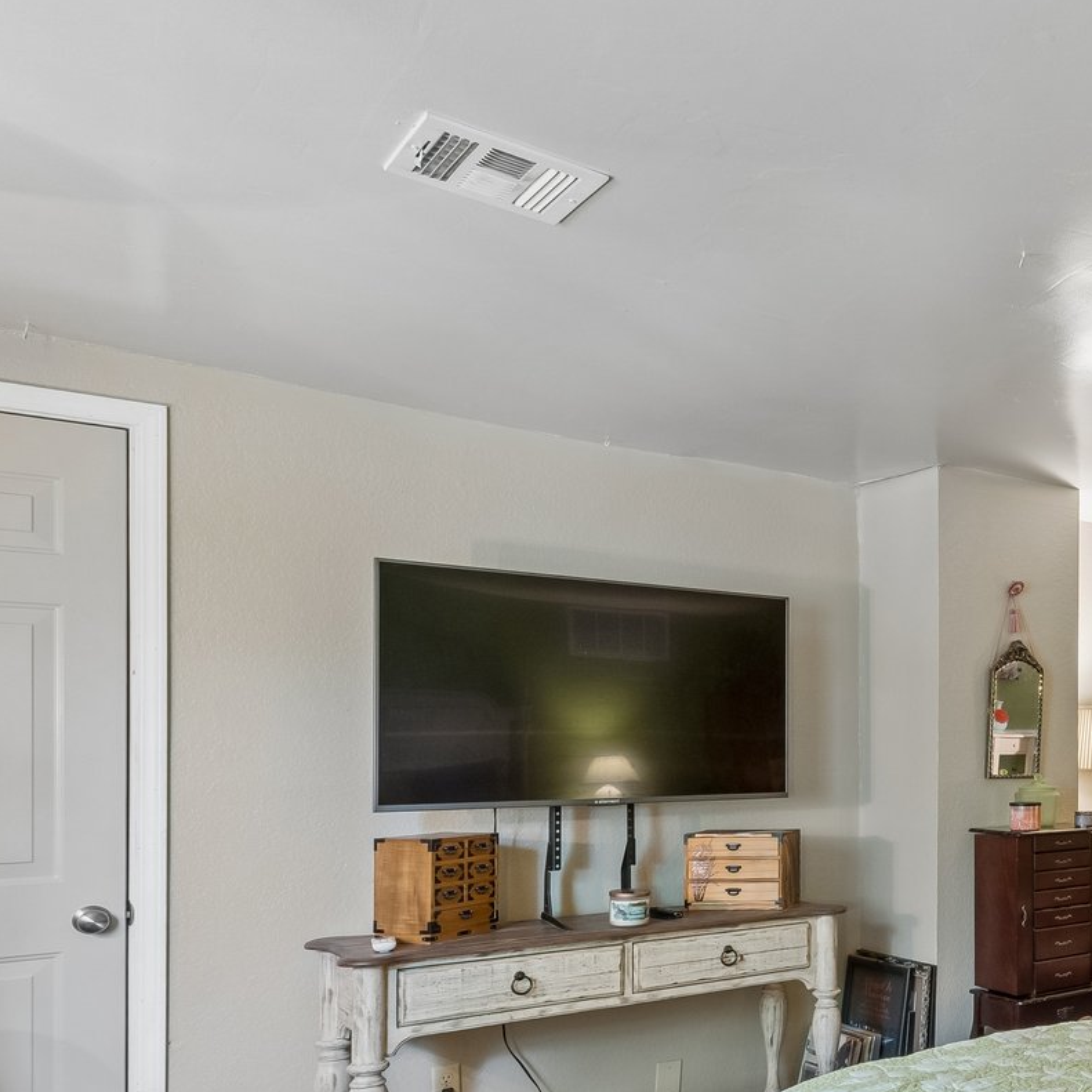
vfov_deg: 49.2
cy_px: 691
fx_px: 1178
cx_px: 1230
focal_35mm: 33
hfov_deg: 39.6
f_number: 10
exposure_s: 1/3.33
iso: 200
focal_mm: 10
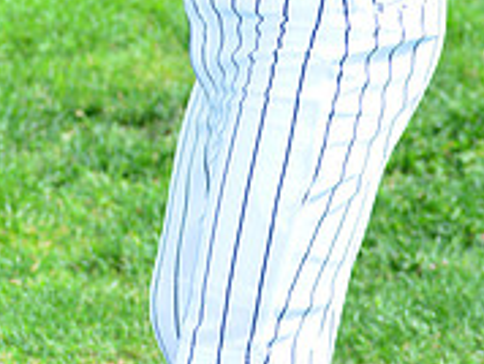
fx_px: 4158
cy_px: -407
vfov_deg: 4.9
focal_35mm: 297
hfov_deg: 6.7
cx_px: 184
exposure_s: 1/200
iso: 200
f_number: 8
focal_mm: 95
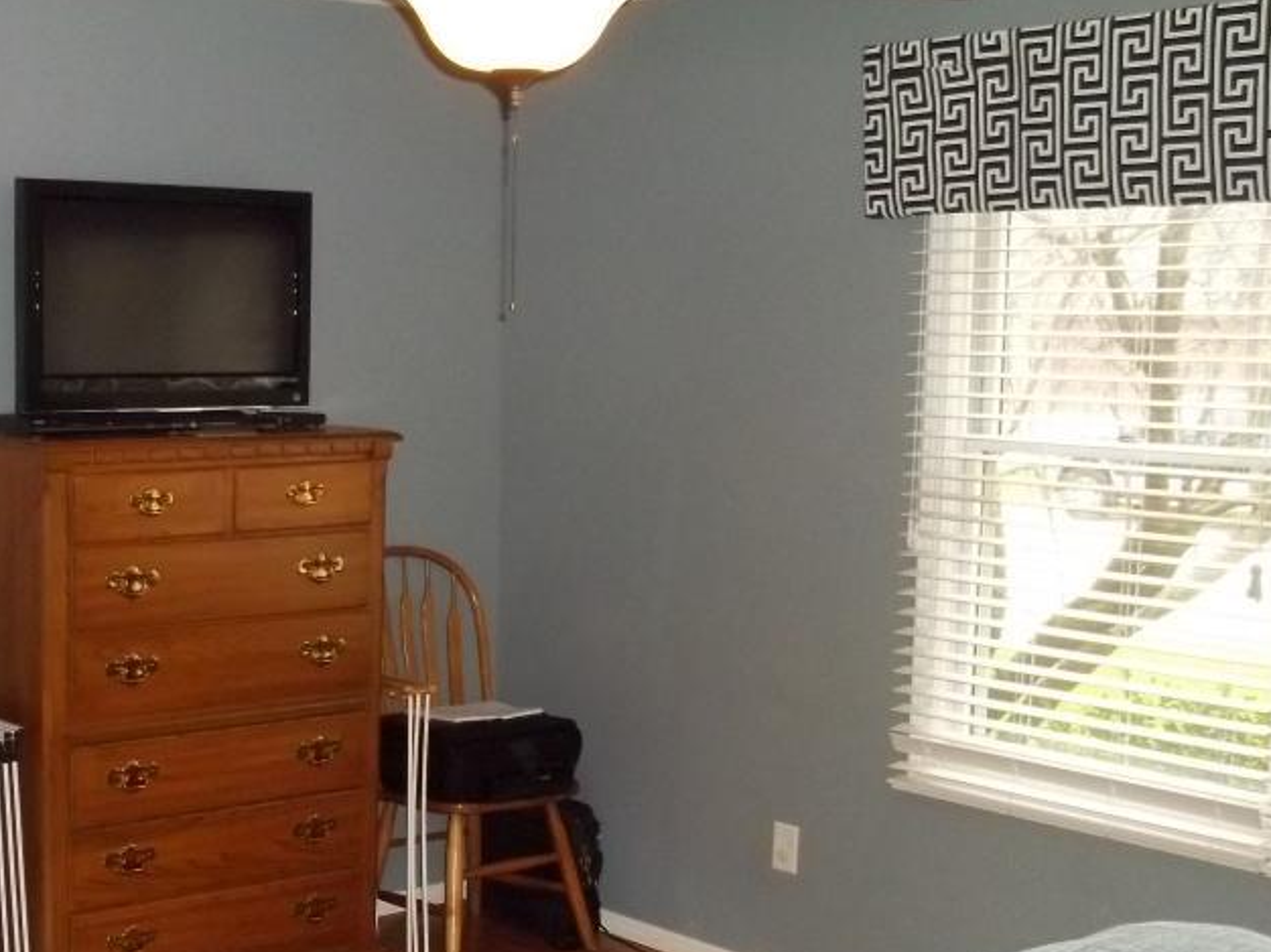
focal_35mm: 54
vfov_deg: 26.8
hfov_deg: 34.8
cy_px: 674
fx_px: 1982
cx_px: 317
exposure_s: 1/30
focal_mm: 5.9
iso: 400
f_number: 3.3
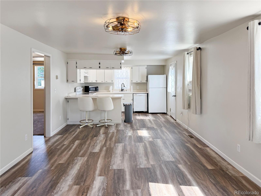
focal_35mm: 24
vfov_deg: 56.8
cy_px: 98
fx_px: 181
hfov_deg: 71.6
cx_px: 130
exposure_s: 1/240
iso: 125
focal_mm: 6.76
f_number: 1.78
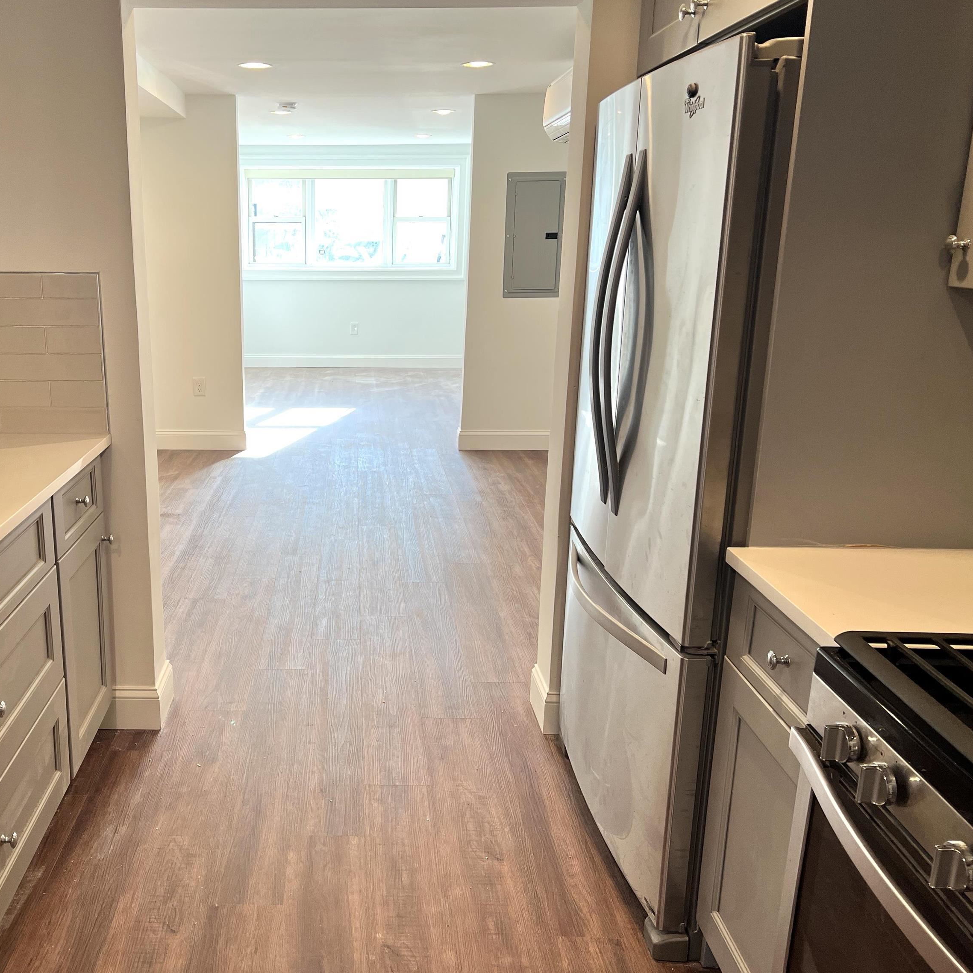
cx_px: 323
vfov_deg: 52.5
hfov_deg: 51.5
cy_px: 482
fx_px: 986
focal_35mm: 31
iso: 80
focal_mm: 5.7
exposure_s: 1/120
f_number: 1.5
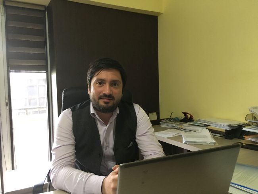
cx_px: 129
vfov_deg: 48.3
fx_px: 216
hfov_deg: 61.6
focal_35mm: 29
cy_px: 97
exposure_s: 1/33
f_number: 2.2
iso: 250
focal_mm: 4.15
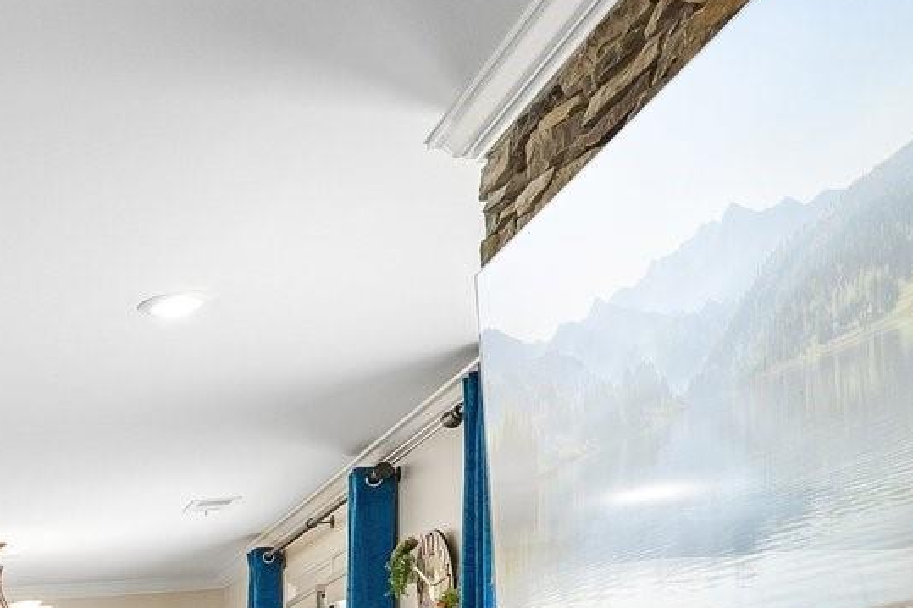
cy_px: 836
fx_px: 1445
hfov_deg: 22.9
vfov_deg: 21.1
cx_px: -661
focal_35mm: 57
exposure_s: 1/15
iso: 400
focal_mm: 10
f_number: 8
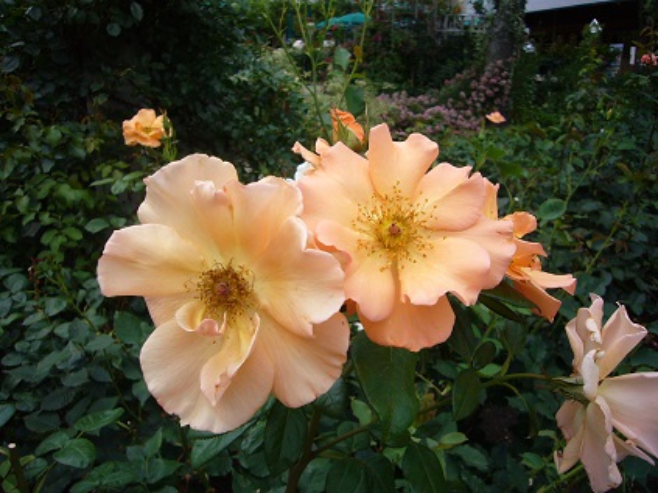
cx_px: 329
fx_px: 532
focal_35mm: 28
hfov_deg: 63.5
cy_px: 246
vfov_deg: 49.7
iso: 100
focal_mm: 4.6
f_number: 2.8
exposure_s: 1/640
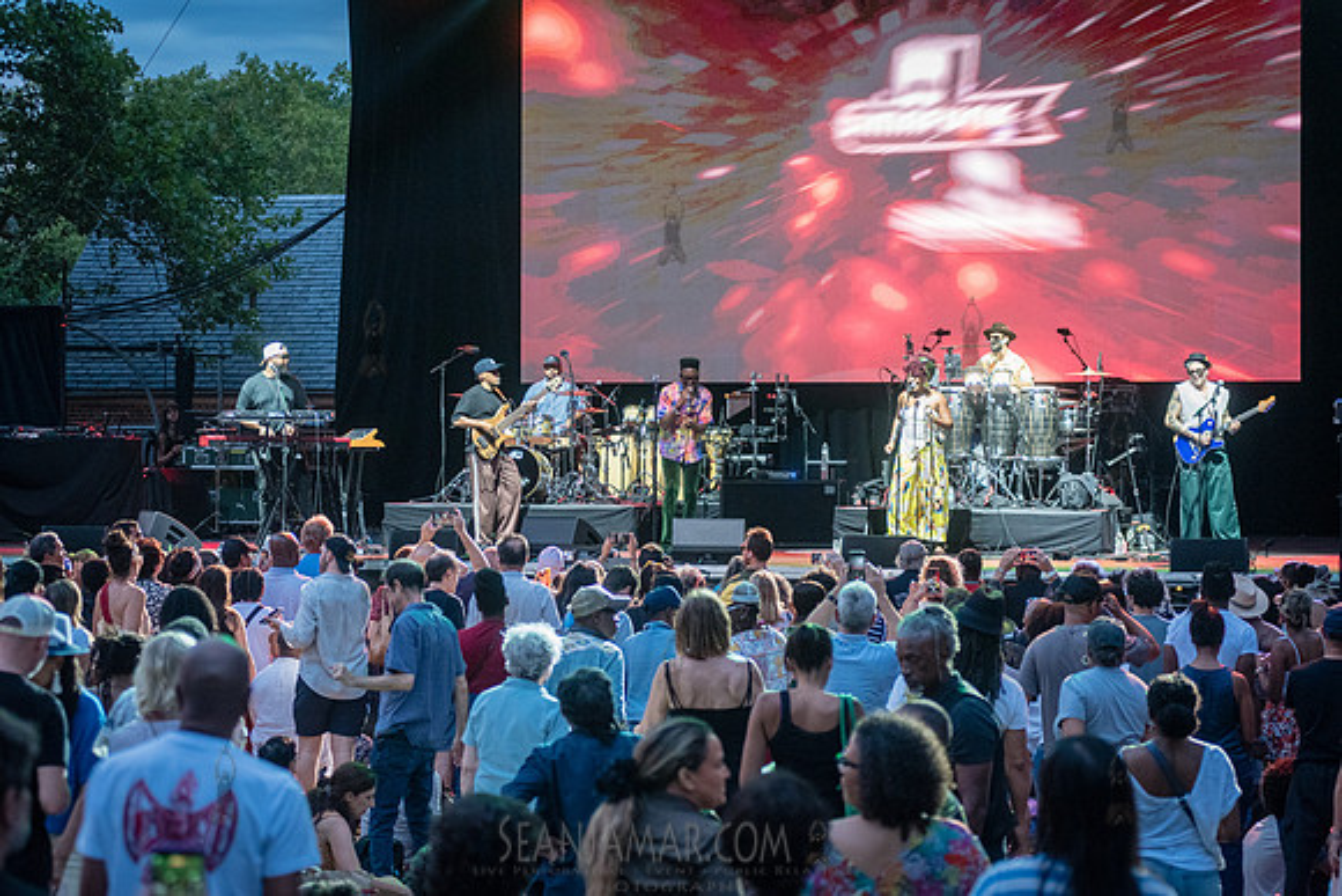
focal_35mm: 81
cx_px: 671
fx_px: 3011
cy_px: 448
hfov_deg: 25.1
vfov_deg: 16.9
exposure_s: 1/640
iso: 3200
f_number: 3.2
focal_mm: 80
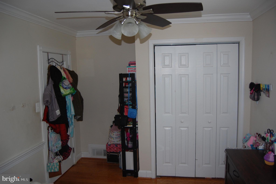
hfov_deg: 67.4
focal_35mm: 27
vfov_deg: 47.8
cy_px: 92
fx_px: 207
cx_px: 138
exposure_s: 1/60
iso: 400
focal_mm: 18
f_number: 3.5
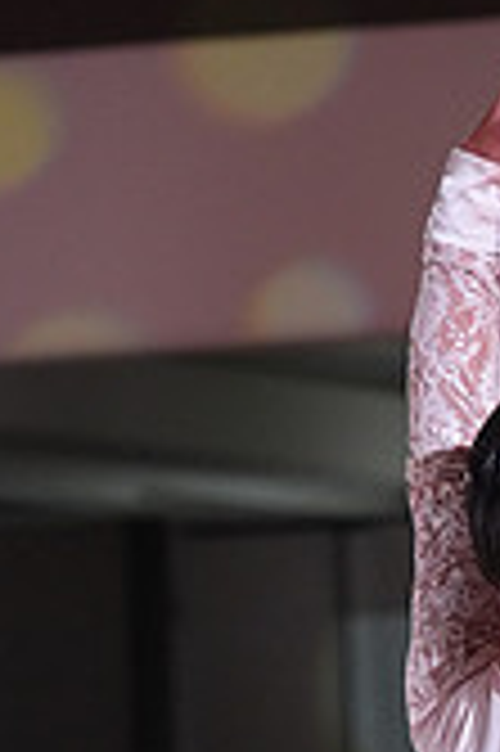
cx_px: 813
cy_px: 1288
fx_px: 9060
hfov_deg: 3.1
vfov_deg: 4.7
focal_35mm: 434
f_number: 5
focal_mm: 125
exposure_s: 1/250
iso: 4000
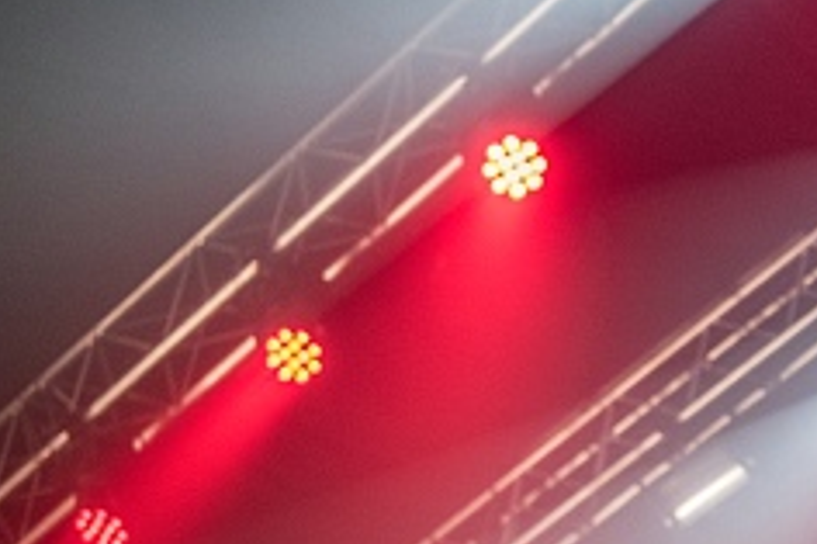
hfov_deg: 17.5
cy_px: 341
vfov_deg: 12.4
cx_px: 1056
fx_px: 2495
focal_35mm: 110
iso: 2000
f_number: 2.8
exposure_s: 1/100
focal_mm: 36
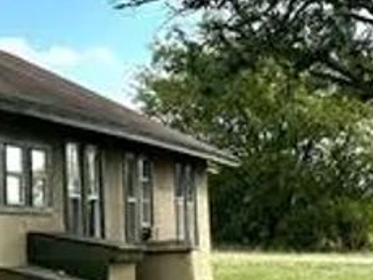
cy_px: 60
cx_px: -23
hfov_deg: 18.0
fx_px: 1142
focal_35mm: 106
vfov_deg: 13.9
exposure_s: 1/5848
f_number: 1.78
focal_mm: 6.86
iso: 80
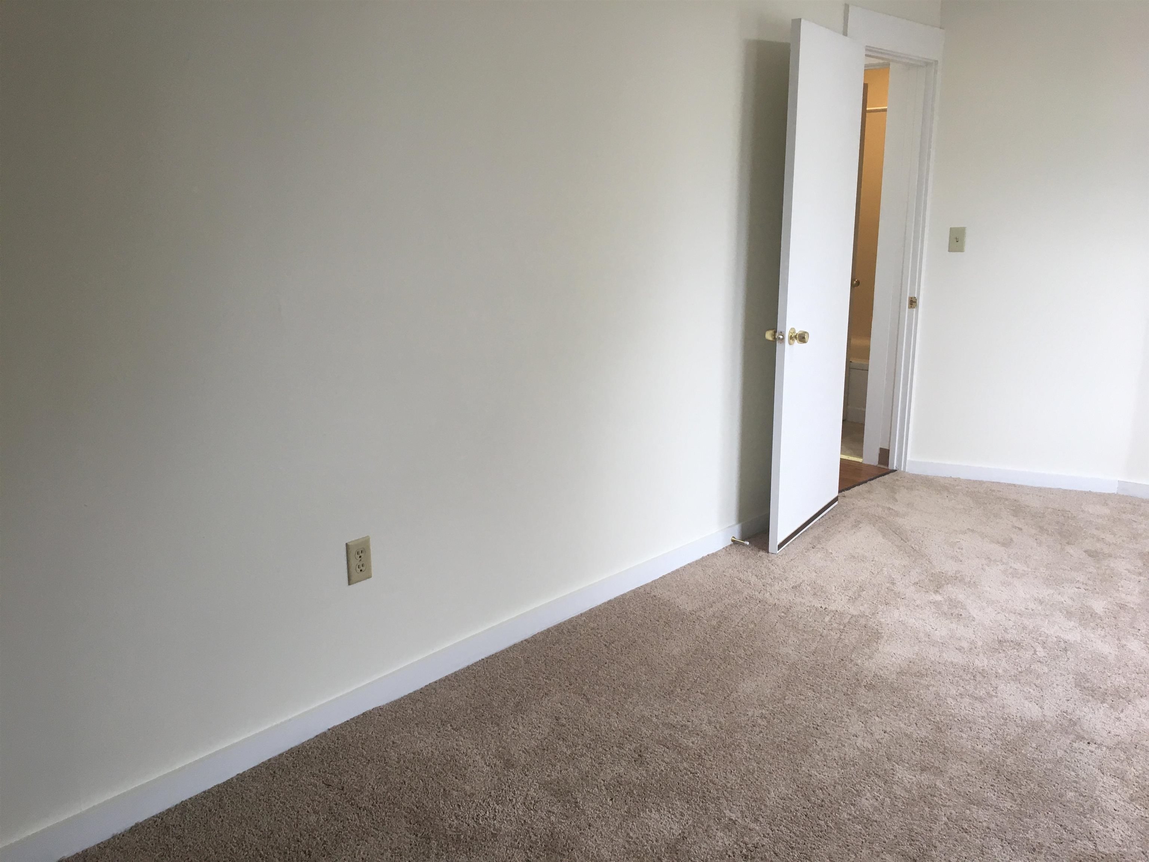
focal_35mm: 29
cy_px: 431
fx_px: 963
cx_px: 574
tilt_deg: -14.6
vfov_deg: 48.2
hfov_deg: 61.7
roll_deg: +1.0
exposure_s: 1/30
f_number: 2.2
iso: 25
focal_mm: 4.15
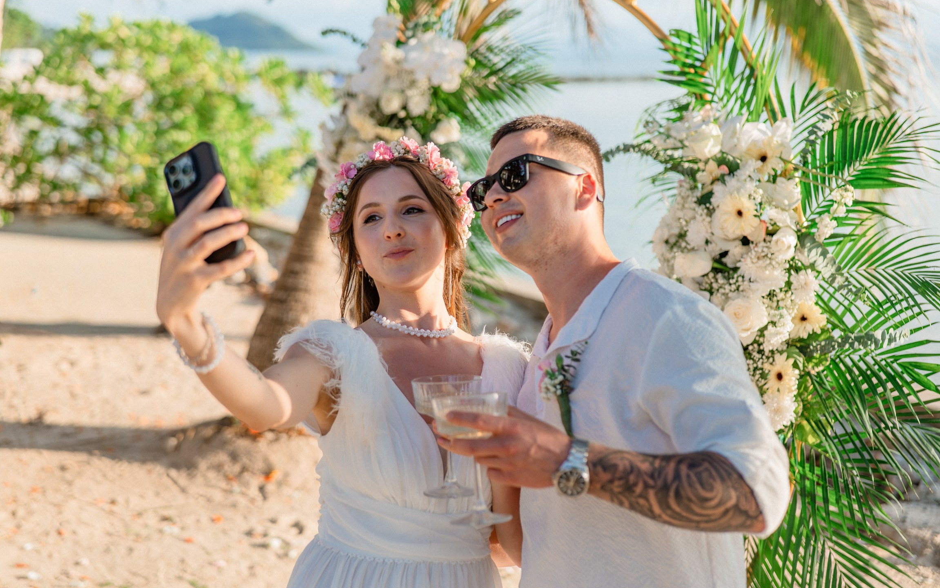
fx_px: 1306
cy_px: 285
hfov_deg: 39.6
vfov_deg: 25.3
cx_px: 470
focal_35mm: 51
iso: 640
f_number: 2.2
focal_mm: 50
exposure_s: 1/3200
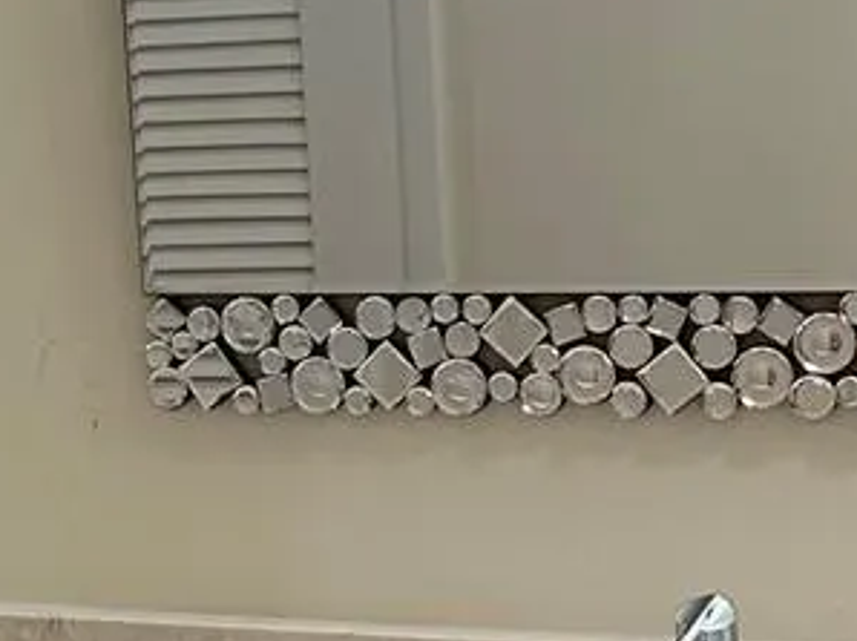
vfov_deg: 11.4
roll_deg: +3.3
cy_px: 566
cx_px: 193
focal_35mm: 129
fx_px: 3191
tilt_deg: -12.0
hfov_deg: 15.2
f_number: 1.78
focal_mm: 6.86
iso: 100
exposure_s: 1/120
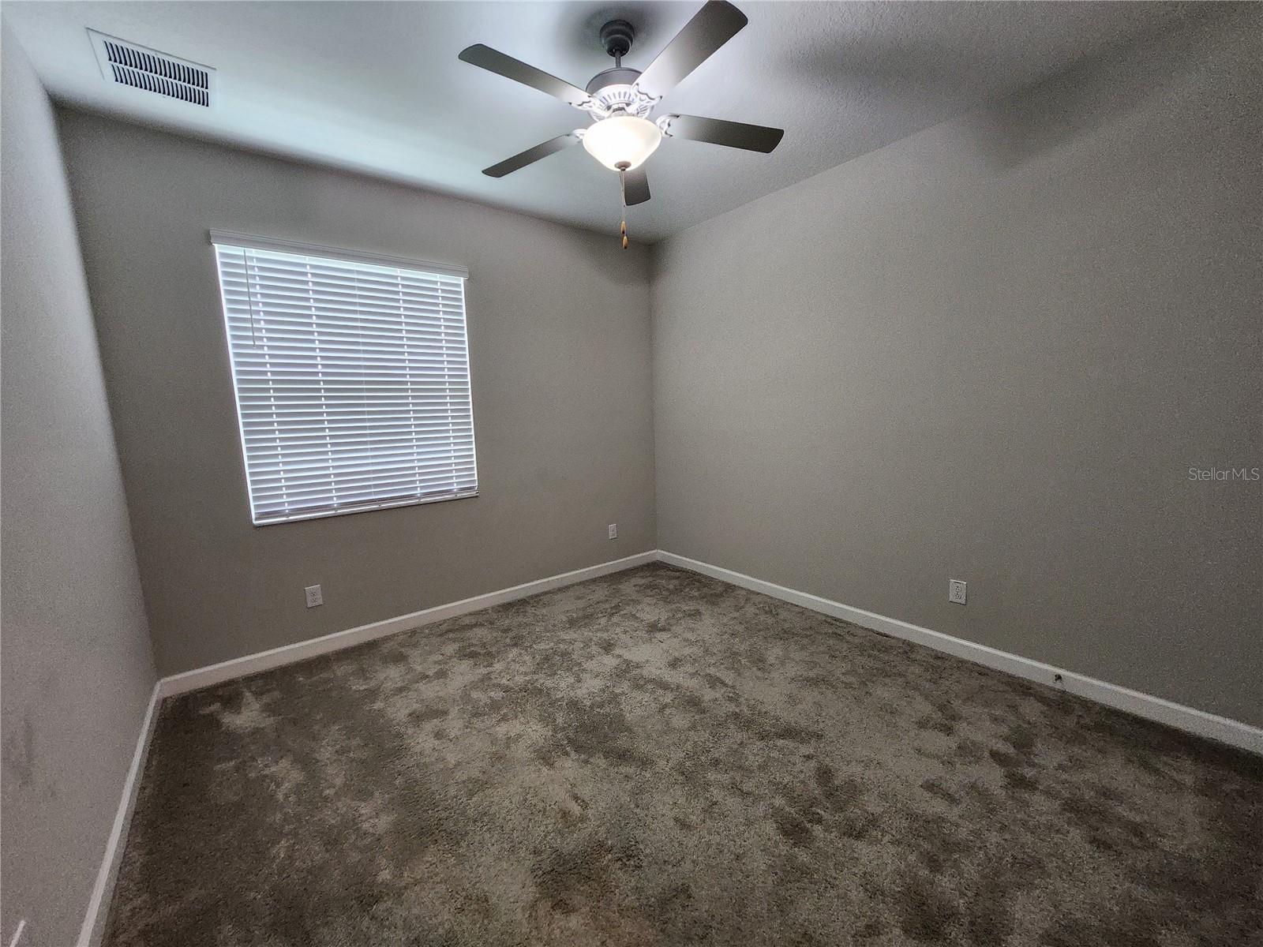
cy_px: 474
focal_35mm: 13
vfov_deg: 89.9
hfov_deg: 106.2
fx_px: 474
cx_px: 632
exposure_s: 1/60
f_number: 2.2
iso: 320
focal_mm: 1.74
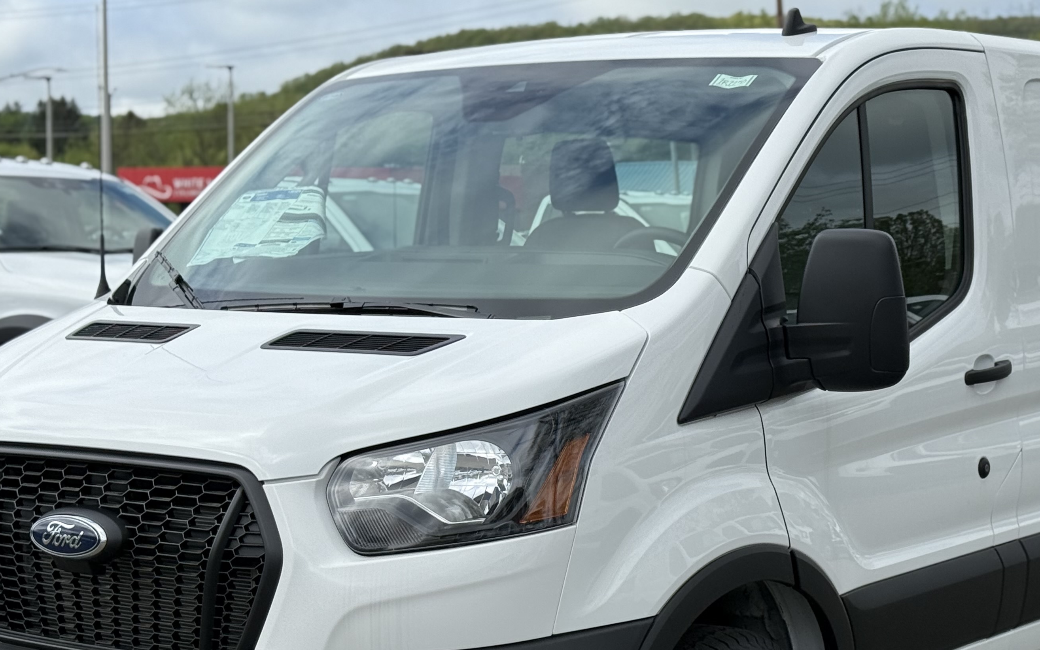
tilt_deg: -3.6
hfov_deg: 26.4
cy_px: 420
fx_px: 2211
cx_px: 660
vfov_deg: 16.7
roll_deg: -1.7
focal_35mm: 78
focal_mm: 6.76
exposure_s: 1/4329
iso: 64
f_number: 1.78
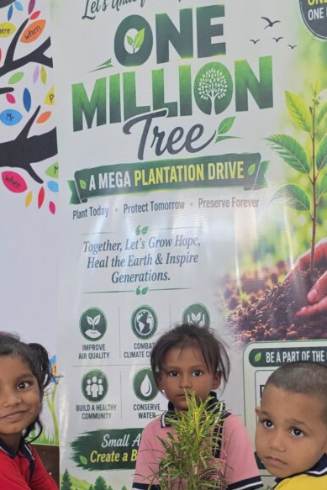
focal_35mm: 42
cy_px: 340
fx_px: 572
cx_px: 203
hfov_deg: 31.8
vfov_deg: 45.4
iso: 500
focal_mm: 6.3
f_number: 1.7
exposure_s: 1/100
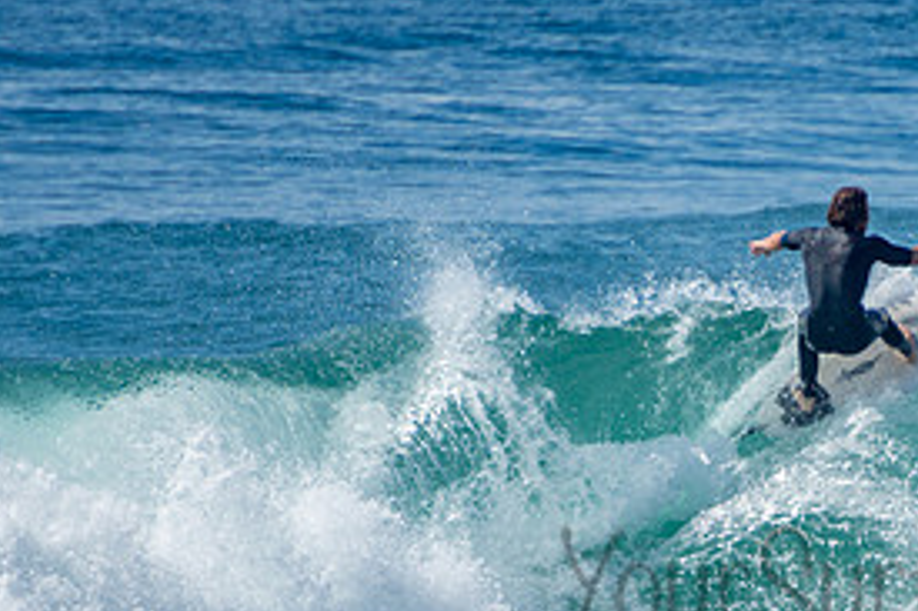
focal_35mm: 1267
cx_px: 905
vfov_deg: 1.1
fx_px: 32288
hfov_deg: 1.6
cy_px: 549
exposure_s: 1/1250
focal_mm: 400
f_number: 5.6
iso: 180
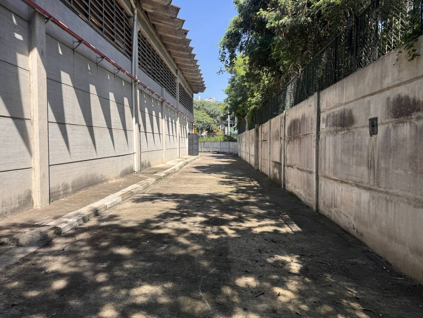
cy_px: 159
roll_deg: -0.6
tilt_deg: +0.0
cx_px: 212
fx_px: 293
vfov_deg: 56.8
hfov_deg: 71.6
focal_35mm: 24
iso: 80
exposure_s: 1/1923
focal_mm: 6.76
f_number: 1.78
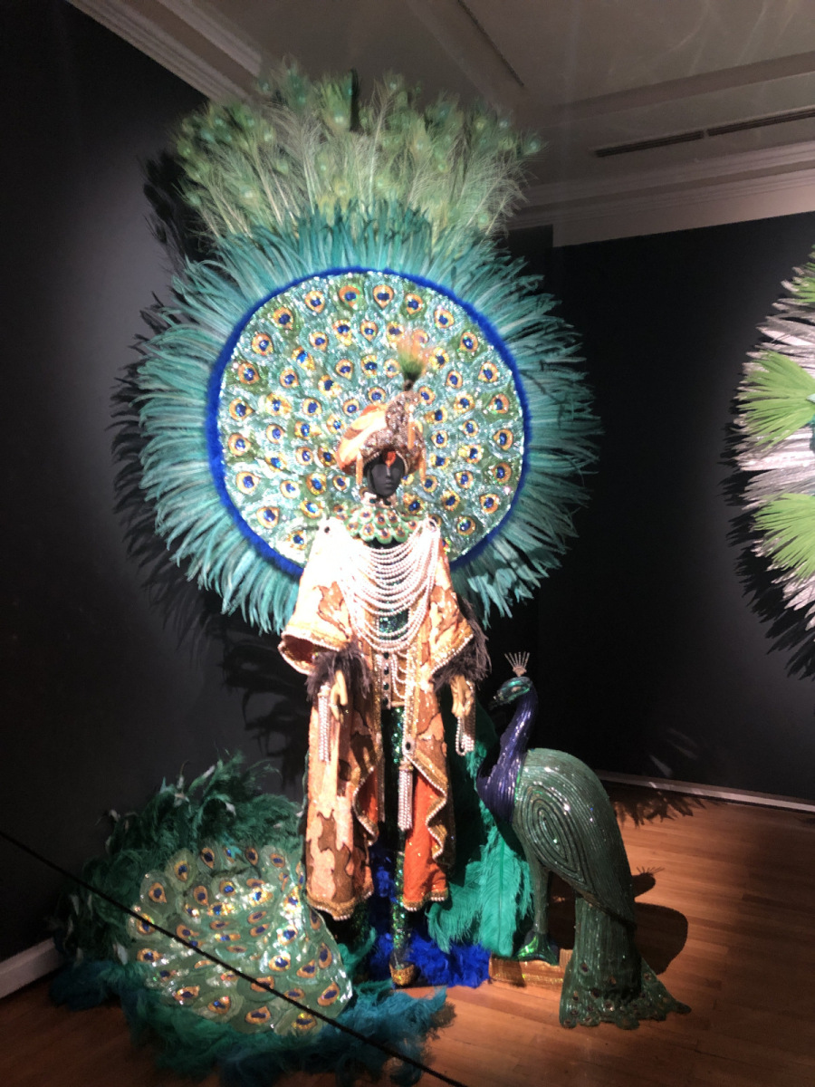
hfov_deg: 49.7
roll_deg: -1.8
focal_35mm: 28
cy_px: 544
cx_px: 408
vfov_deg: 63.4
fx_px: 879
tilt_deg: +1.6
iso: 100
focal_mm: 3.99
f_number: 1.8
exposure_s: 1/9
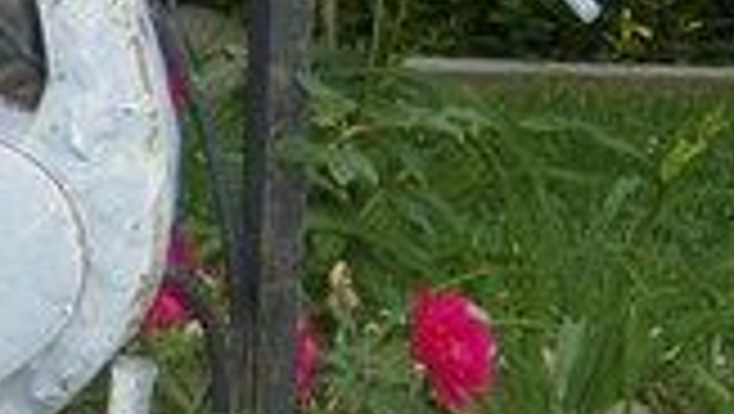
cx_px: -90
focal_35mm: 106
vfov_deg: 11.4
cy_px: 144
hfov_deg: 19.3
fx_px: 2065
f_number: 2.8
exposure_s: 1/60
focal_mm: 6
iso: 200
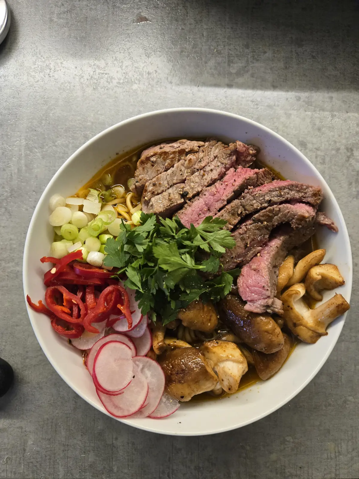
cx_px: 180
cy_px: 240
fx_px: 318
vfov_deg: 73.9
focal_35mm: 23
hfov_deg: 58.9
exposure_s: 1/100
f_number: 1.8
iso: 500
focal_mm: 5.4
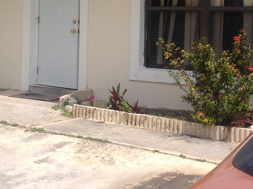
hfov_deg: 21.1
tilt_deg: -0.5
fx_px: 679
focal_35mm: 93
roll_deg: -1.6
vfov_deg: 15.7
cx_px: 126
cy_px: 32
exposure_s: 1/3367
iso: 50
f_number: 2.4
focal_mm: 4.28
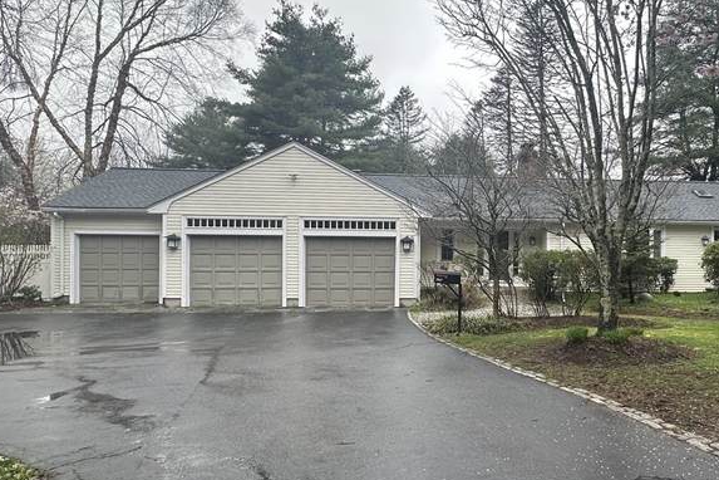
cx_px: 486
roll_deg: -0.4
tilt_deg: -0.5
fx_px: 519
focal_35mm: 26
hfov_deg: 67.3
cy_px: 256
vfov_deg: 49.5
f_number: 2.2
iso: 40
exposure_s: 1/250
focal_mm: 2.22
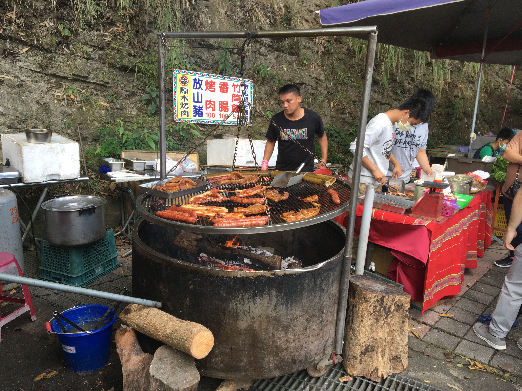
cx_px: 261
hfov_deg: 61.7
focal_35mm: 29
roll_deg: +0.4
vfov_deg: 48.2
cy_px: 196
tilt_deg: -16.0
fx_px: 437
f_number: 2.2
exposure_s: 1/120
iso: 40
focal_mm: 4.15
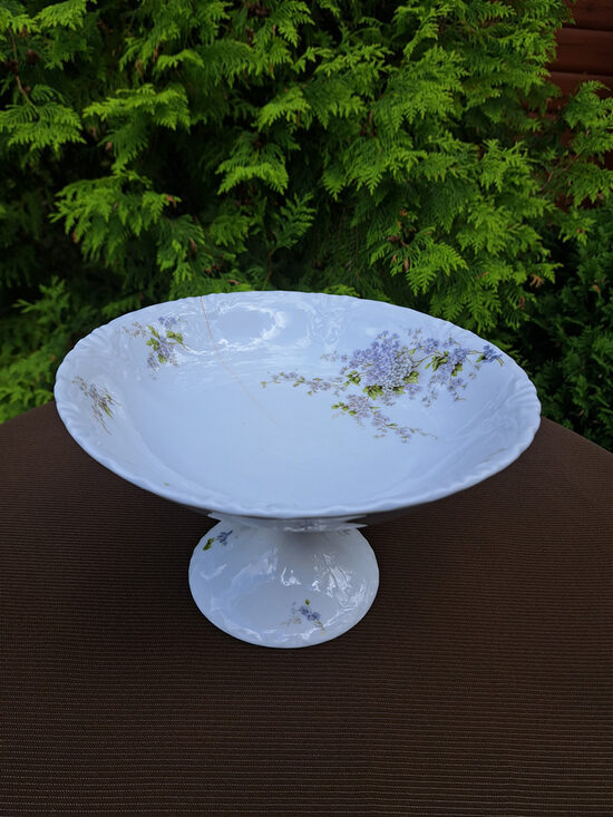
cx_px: 306
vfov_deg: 71.6
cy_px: 408
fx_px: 567
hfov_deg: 56.8
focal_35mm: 24
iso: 50
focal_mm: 5.23
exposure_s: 1/240
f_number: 1.8
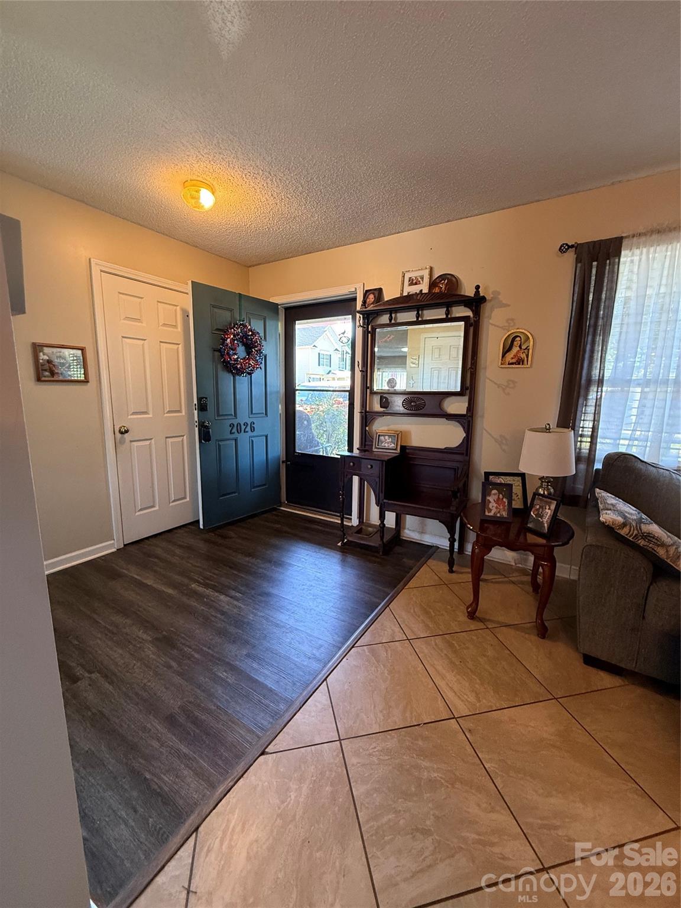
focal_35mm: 14
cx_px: 340
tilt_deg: -9.7
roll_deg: -1.3
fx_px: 367
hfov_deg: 85.7
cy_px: 454
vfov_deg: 102.1
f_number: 2.2
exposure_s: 1/60
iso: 320
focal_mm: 2.22
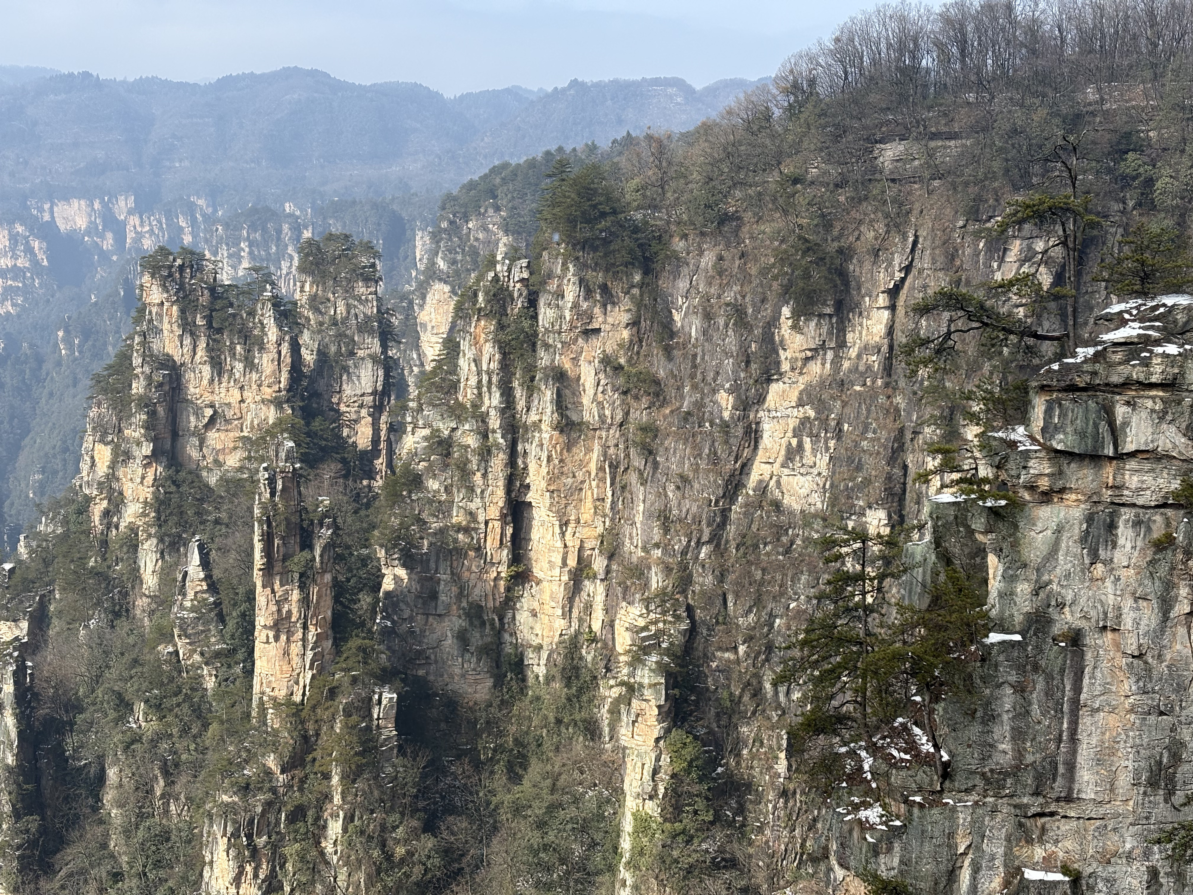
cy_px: 448
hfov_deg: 36.8
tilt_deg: -10.4
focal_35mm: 52
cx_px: 596
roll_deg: -0.9
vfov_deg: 28.0
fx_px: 1792
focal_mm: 5.96
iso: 32
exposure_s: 1/1754
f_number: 1.6
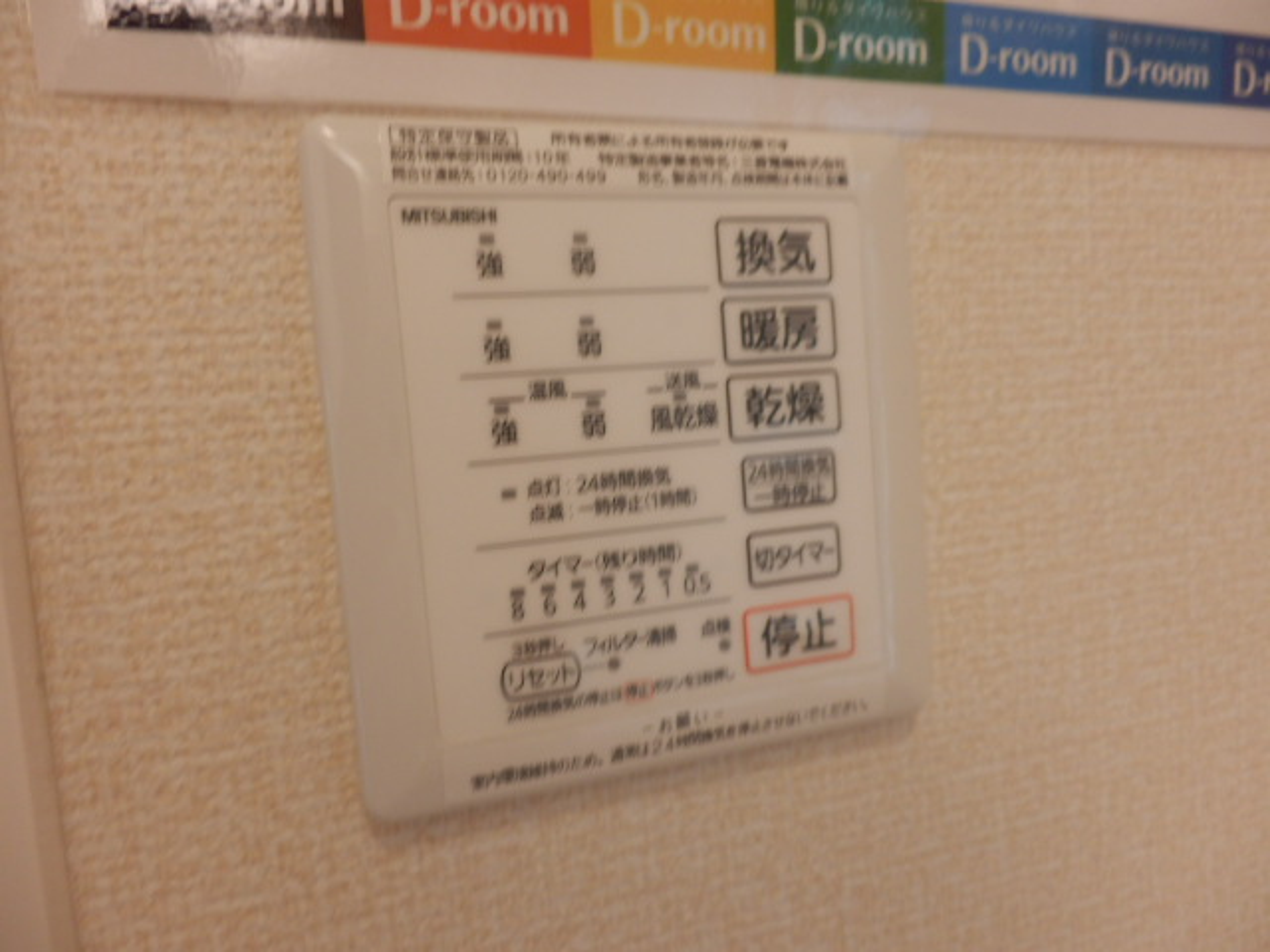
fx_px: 881
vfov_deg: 56.8
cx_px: 635
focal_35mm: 24
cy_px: 476
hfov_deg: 71.6
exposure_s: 1/30
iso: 125
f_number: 3
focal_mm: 4.2
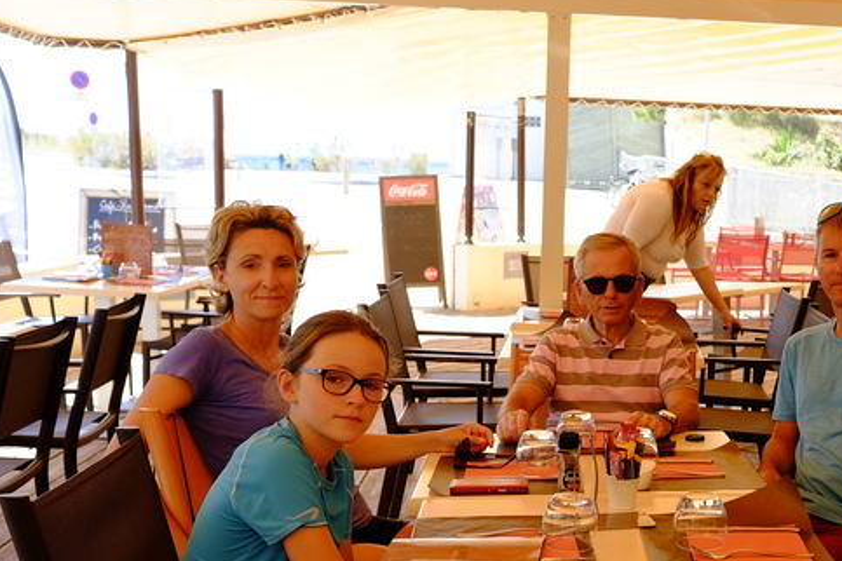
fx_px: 1356
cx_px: 669
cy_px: 426
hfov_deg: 33.5
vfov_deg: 23.1
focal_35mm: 58
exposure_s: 1/320
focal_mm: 23
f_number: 4
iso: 400
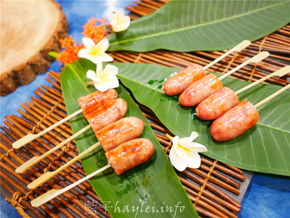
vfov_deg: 46.8
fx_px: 251
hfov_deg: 60.0
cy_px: 109
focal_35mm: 30
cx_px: 145
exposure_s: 1/60
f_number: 1.7
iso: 1000
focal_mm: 15
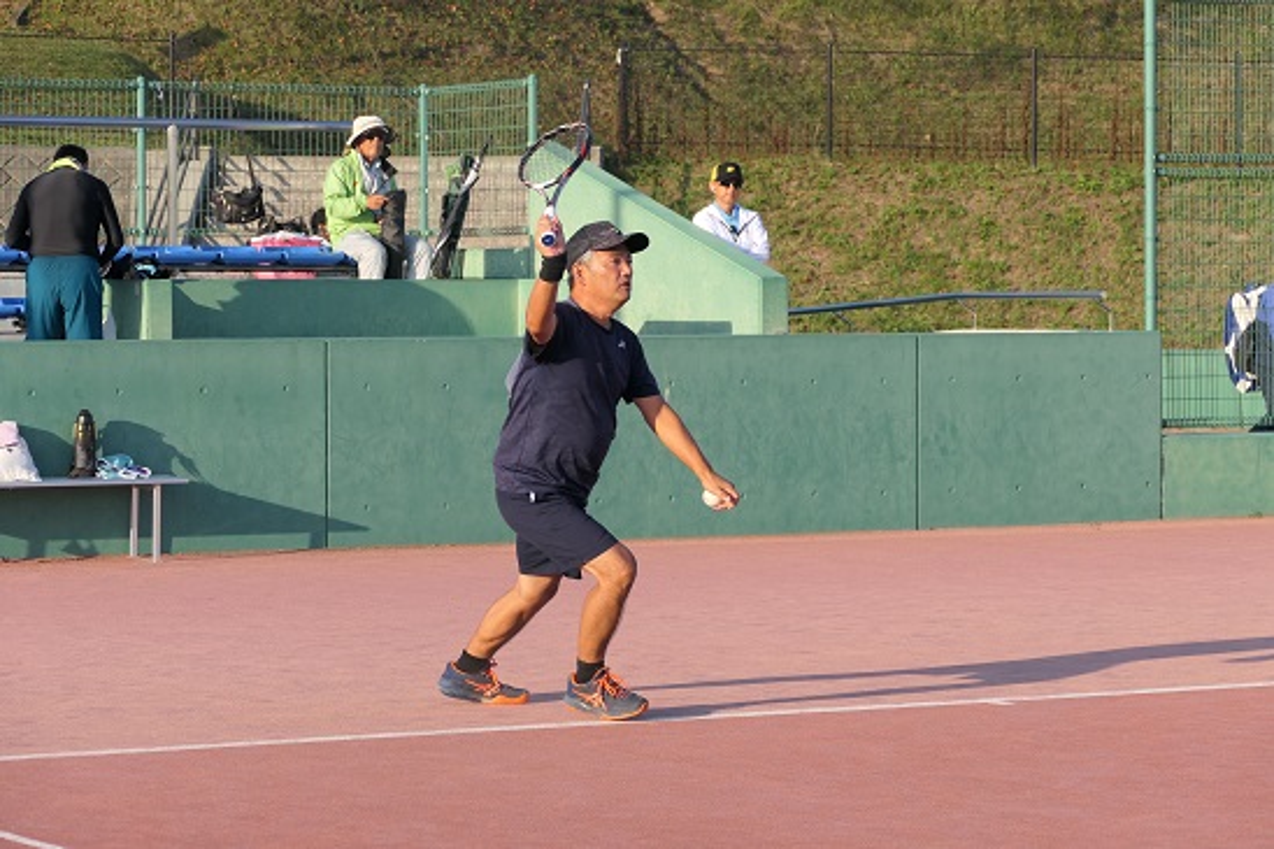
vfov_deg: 10.5
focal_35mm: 130
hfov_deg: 15.8
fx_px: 4599
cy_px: 424
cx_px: 637
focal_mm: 47.46
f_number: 3.9
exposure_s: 1/500
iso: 125
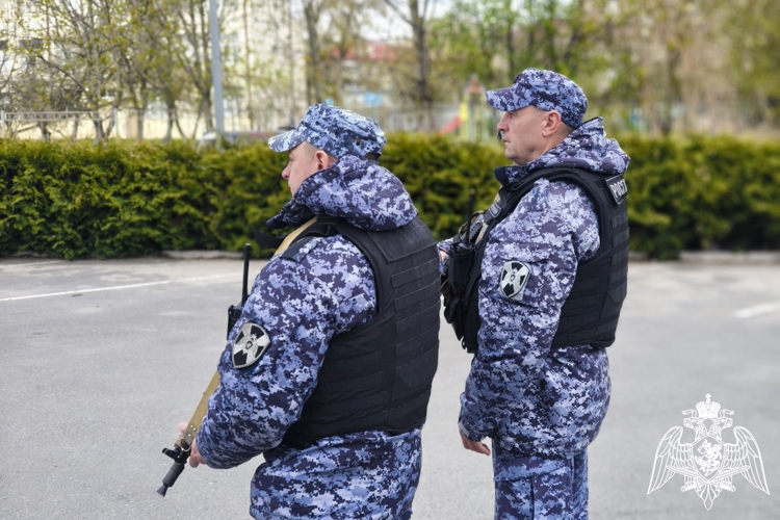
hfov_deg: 41.9
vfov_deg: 28.6
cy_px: 260
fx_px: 1018
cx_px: 390
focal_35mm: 47
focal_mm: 7.1
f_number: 4.5
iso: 500
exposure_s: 1/2007
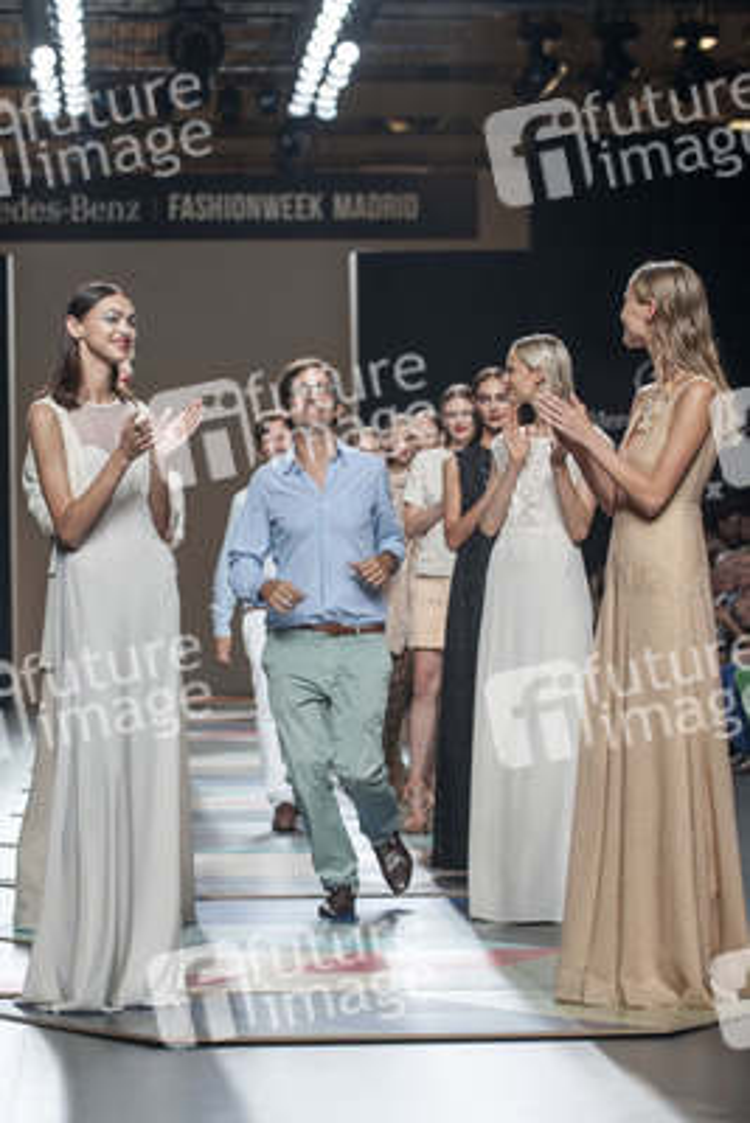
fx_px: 3060
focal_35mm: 98
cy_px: 562
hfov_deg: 14.0
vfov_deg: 20.8
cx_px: 375
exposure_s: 1/320
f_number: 4
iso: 640
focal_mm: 98
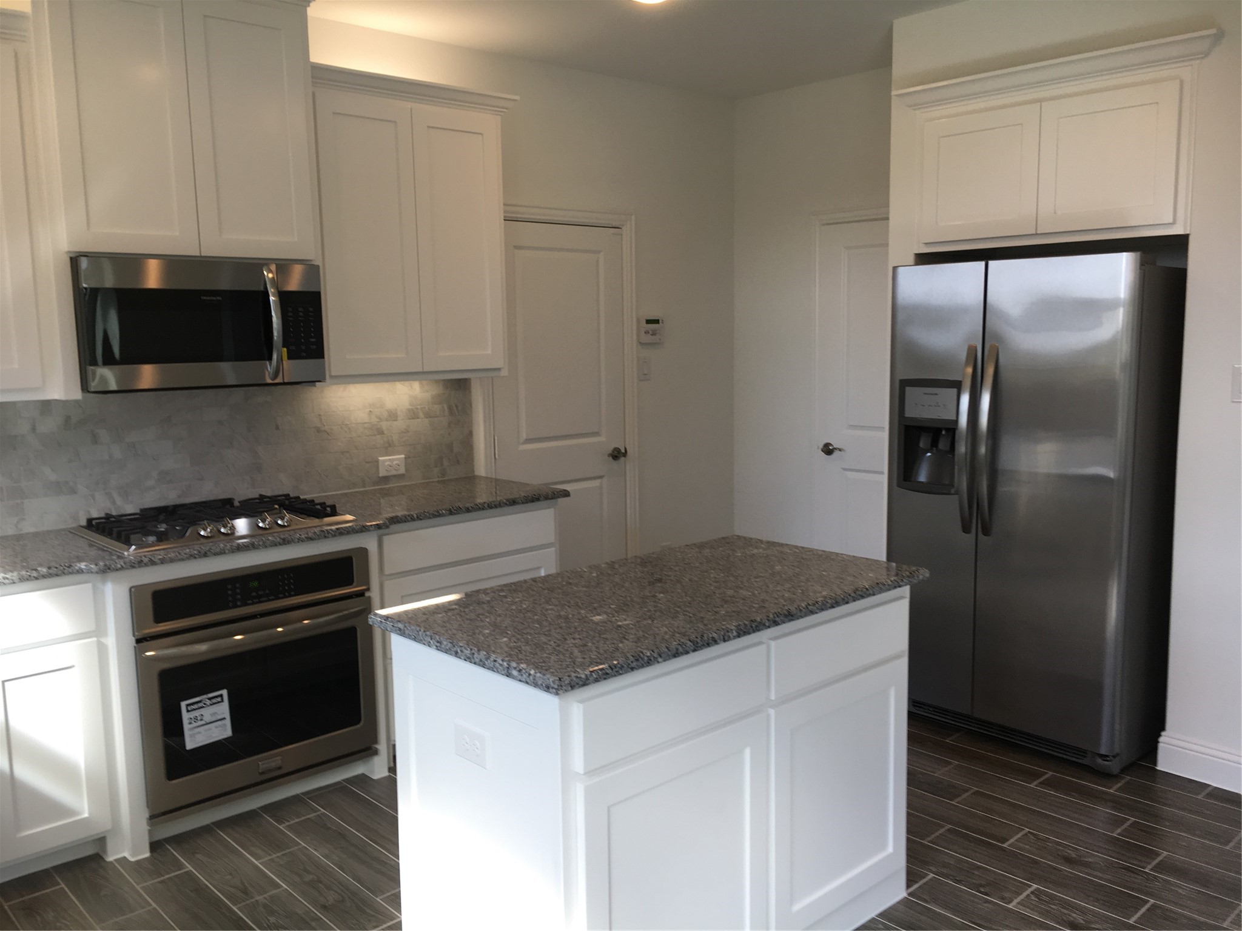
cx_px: 621
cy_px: 466
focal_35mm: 29
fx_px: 1041
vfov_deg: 48.2
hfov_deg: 61.7
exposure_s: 1/60
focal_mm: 4.15
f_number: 2.2
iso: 25
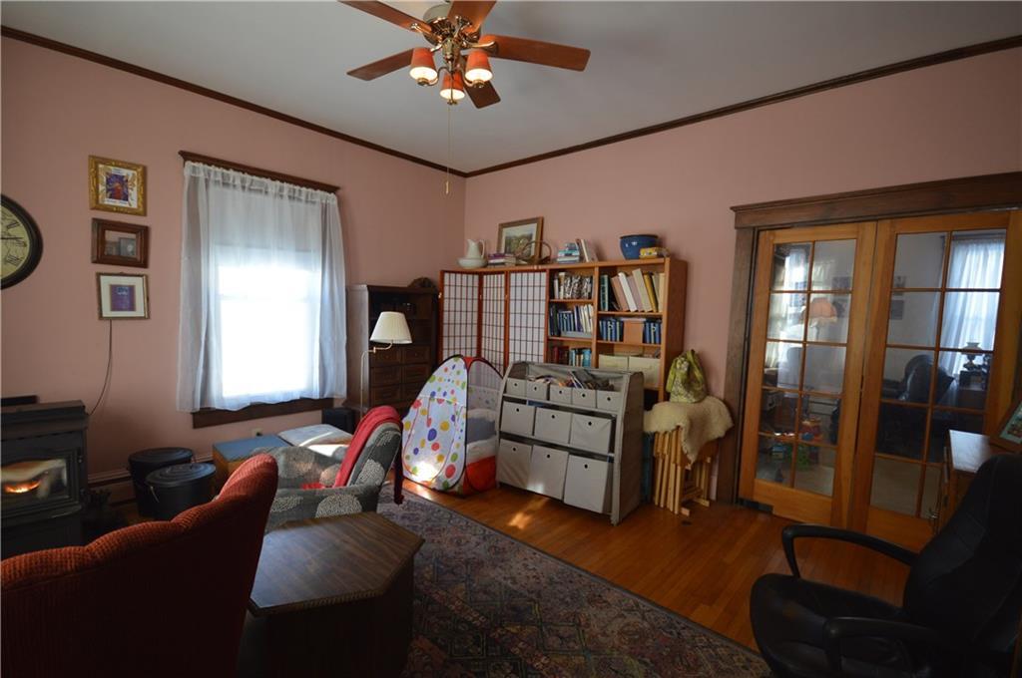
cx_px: 511
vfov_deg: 77.2
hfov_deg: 100.5
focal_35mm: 15
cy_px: 339
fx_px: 425
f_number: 4
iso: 400
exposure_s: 1/60
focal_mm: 10
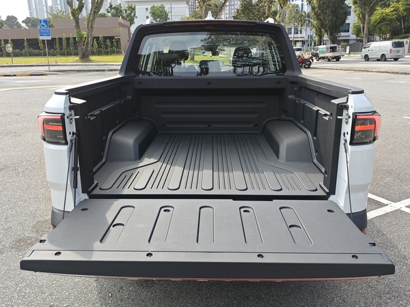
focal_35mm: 29
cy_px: 154
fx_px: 343
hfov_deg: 61.7
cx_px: 205
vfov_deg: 48.2
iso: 50
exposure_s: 1/823
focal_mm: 4.94
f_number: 1.59
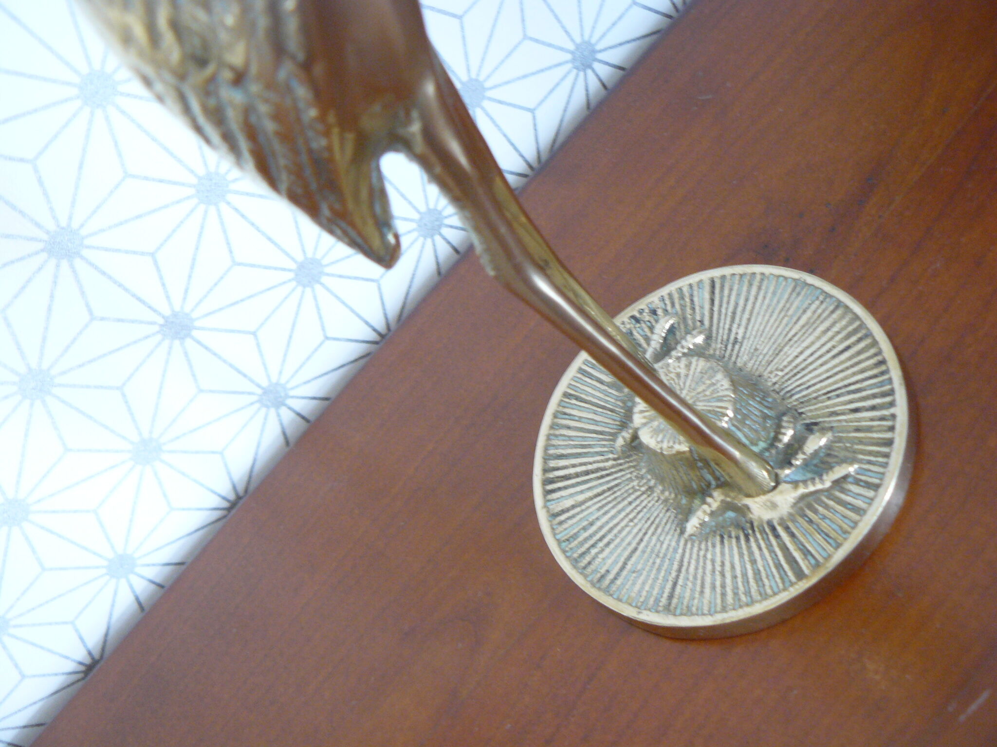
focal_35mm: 36
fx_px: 1037
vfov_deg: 39.7
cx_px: 498
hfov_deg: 51.4
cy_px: 374
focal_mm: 6
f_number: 2.8
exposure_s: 1/6
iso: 200
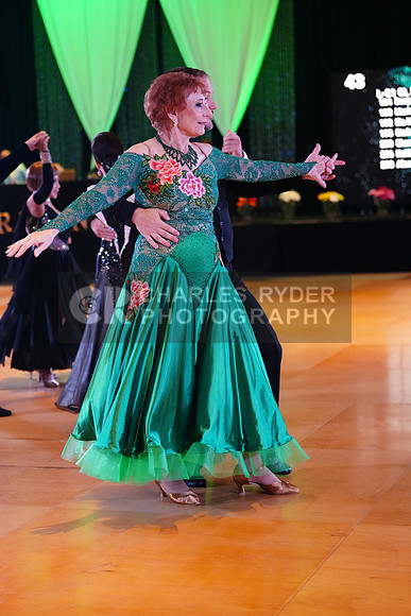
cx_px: 206
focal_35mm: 70
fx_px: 1198
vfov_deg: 28.8
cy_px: 308
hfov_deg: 19.5
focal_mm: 70
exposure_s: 1/400
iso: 5000
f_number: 2.8
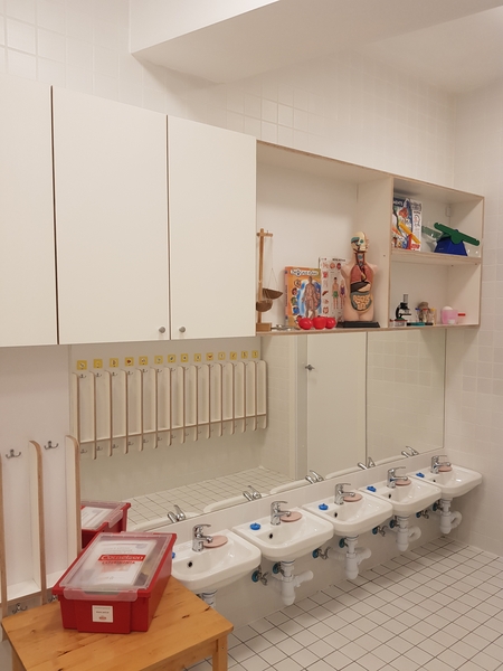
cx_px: 252
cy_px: 336
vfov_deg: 67.3
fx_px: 504
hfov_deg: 53.1
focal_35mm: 26
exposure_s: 1/100
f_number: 1.7
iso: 80
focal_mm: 4.2
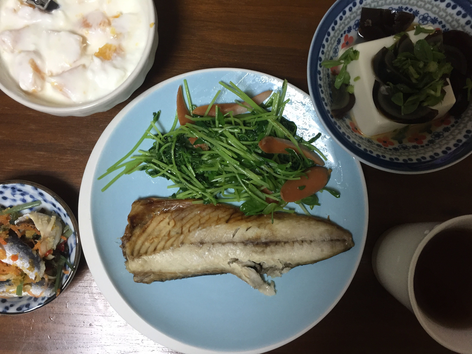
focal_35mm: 29
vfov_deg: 48.2
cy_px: 177
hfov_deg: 61.7
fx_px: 395
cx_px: 236
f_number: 2.2
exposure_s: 1/30
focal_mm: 4.15
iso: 100
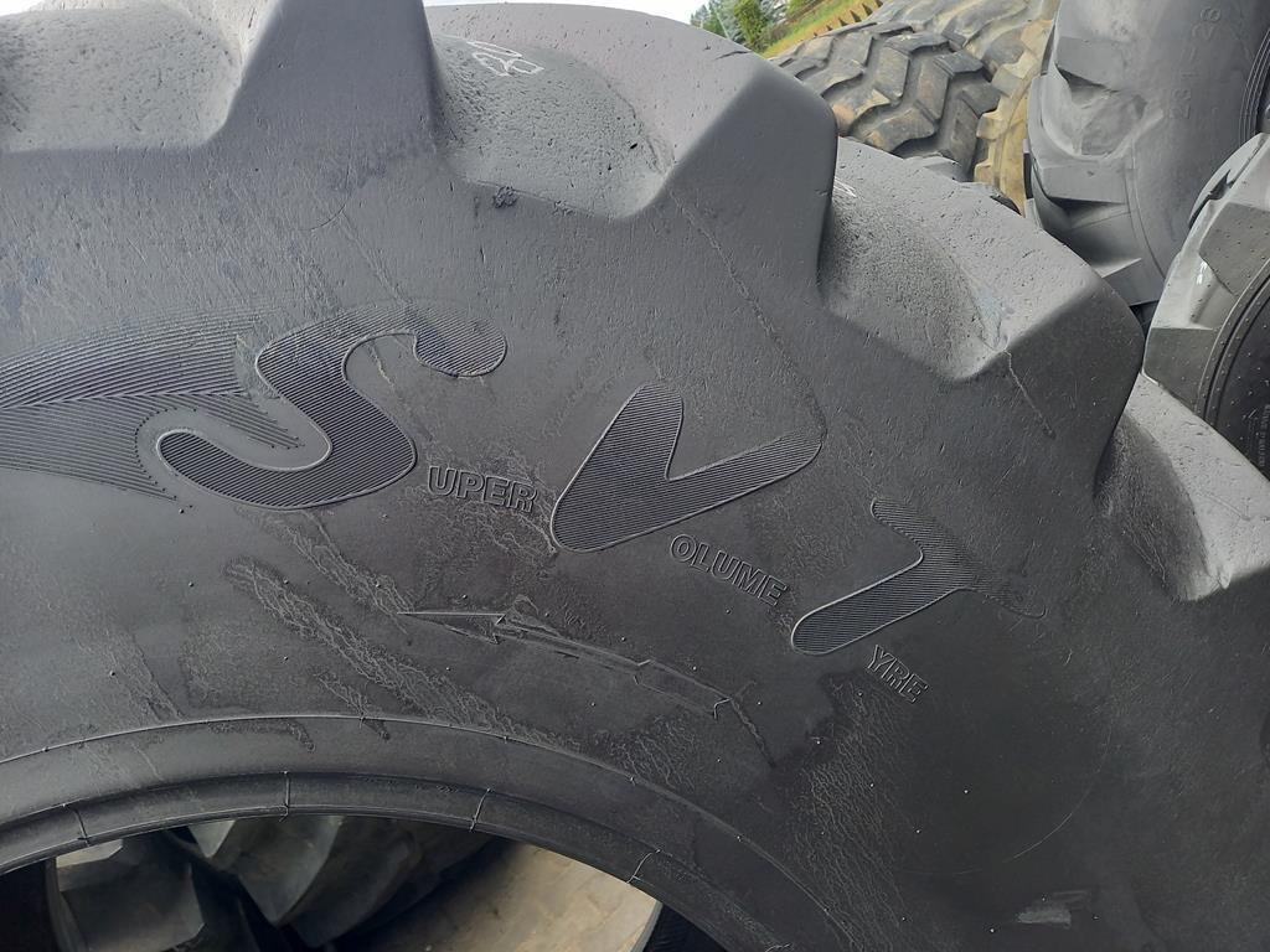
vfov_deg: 54.9
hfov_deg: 69.4
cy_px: 476
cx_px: 635
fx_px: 917
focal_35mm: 25
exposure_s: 1/100
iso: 80
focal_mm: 4.65
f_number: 1.8
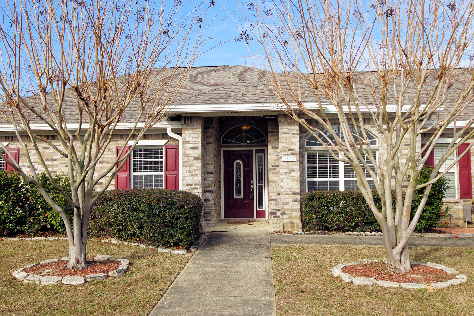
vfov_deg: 36.9
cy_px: 158
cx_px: 237
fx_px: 474
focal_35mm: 36
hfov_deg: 53.1
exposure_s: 1/100
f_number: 9
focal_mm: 24
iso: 100
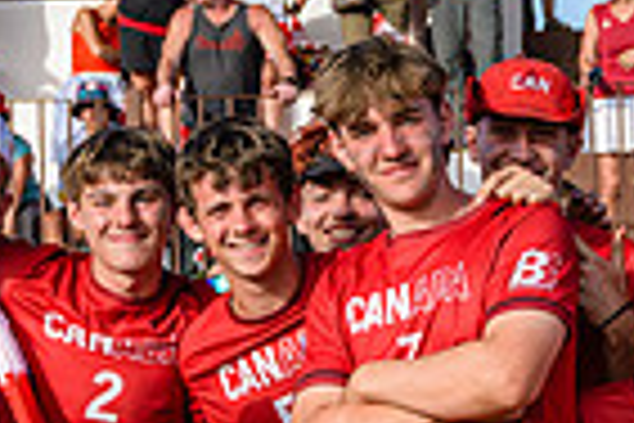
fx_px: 2536
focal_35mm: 144
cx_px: 638
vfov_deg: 9.4
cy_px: 520
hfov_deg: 14.0
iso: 160
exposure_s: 1/500
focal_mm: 35
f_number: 5.6
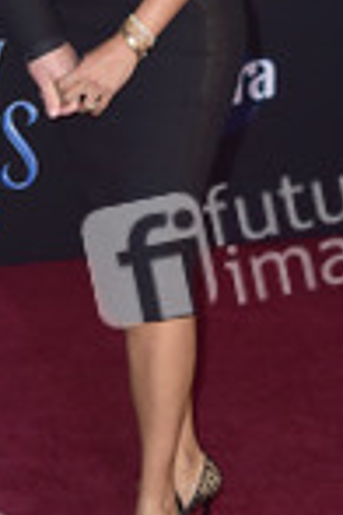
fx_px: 2144
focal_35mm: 150
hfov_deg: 9.0
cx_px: -54
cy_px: 70
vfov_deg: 13.6
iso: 400
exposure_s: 1/250
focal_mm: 55
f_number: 6.3
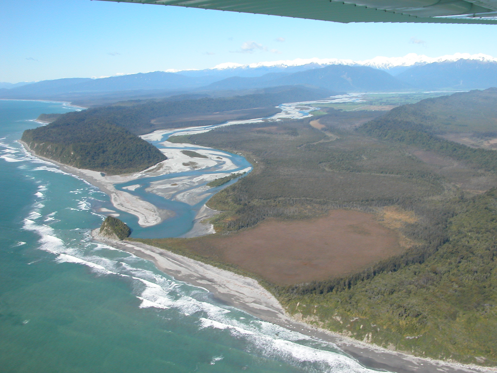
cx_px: 248
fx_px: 503
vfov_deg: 40.7
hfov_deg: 52.6
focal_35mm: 35
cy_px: 186
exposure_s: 1/292
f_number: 6.3
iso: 100
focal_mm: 8.9
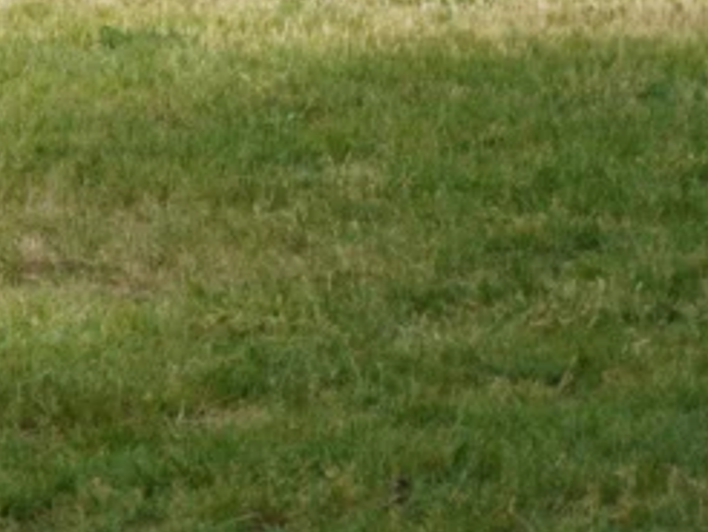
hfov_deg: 6.5
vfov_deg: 4.9
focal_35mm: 300
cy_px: -188
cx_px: -521
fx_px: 6142
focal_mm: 50
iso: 100
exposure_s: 1/250
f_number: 5.6
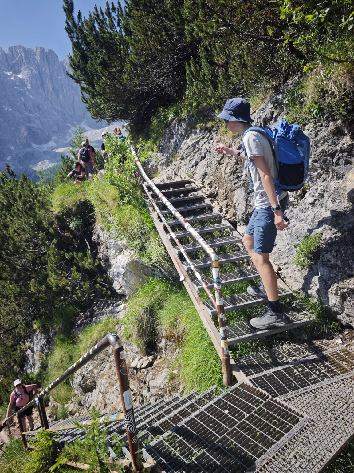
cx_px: 177
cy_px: 236
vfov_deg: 73.9
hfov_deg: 58.9
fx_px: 314
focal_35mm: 23
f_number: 2
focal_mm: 8.72
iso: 50
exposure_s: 1/997
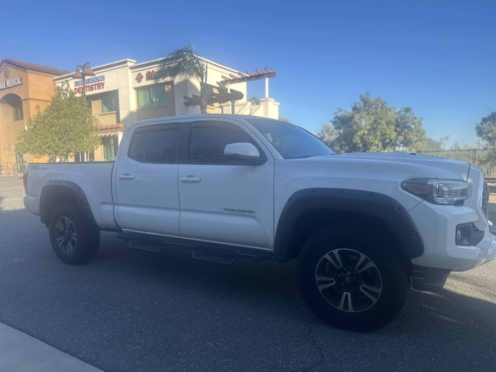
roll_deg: +0.8
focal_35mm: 24
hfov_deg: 71.6
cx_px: 248
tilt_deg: -4.4
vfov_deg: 56.8
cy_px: 186
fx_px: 344
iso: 80
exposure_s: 1/1721
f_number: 1.78
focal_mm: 6.86
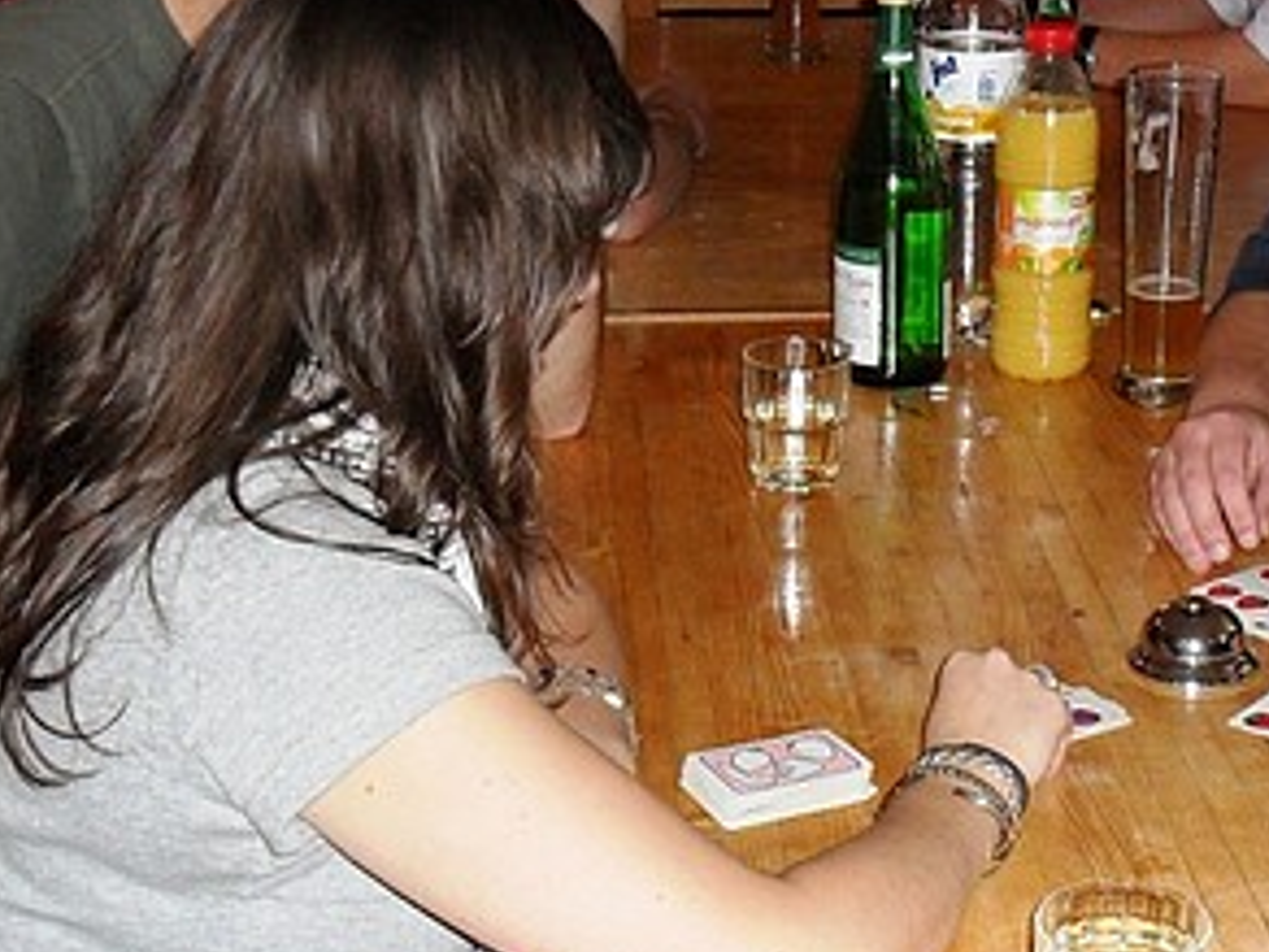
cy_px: 391
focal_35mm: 72
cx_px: 1078
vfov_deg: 20.4
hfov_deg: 26.4
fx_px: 2639
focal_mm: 6.3
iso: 200
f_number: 3.2
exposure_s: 1/45
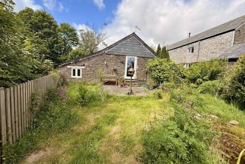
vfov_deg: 77.3
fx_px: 102
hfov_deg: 100.4
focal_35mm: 15
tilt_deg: -3.8
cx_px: 122
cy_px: 79
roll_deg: -2.7
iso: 64
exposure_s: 1/1211
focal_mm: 2.22
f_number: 2.2
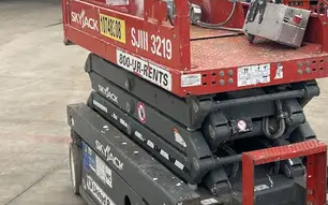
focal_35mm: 66
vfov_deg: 19.6
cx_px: 208
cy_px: 68
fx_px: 590
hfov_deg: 30.9
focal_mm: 5.7
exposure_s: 1/733
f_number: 1.5
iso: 50
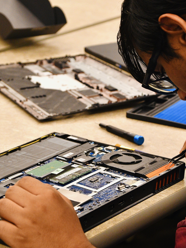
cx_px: 95
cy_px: 116
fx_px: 960
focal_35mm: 134
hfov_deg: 11.1
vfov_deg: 14.7
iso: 2000
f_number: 4.8
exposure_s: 1/125
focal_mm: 58
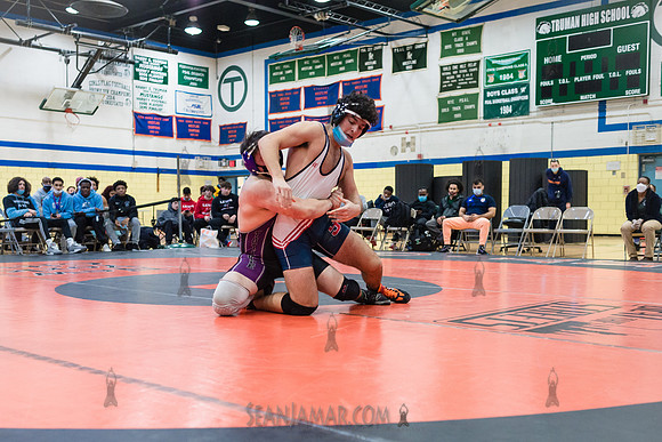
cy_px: 259
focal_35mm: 41
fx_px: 754
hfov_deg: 47.4
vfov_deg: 32.6
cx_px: 311
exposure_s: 1/400
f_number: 3.5
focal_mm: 35
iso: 4000
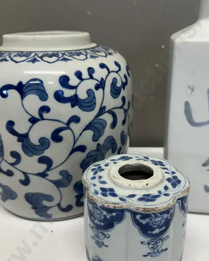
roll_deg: -0.3
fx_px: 294
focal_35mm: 38
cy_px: 130
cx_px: 114
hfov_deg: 39.1
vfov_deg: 47.9
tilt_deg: -20.9
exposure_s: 1/100
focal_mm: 6.86
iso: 100
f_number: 1.78
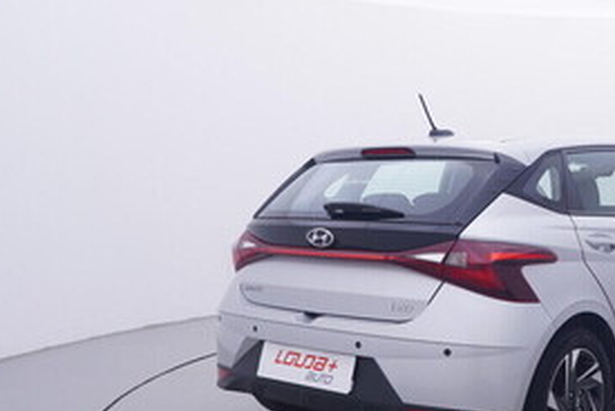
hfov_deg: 39.5
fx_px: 770
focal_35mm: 45
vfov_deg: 29.9
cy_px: 224
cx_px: 583
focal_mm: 15
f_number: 5
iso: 200
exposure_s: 1/80
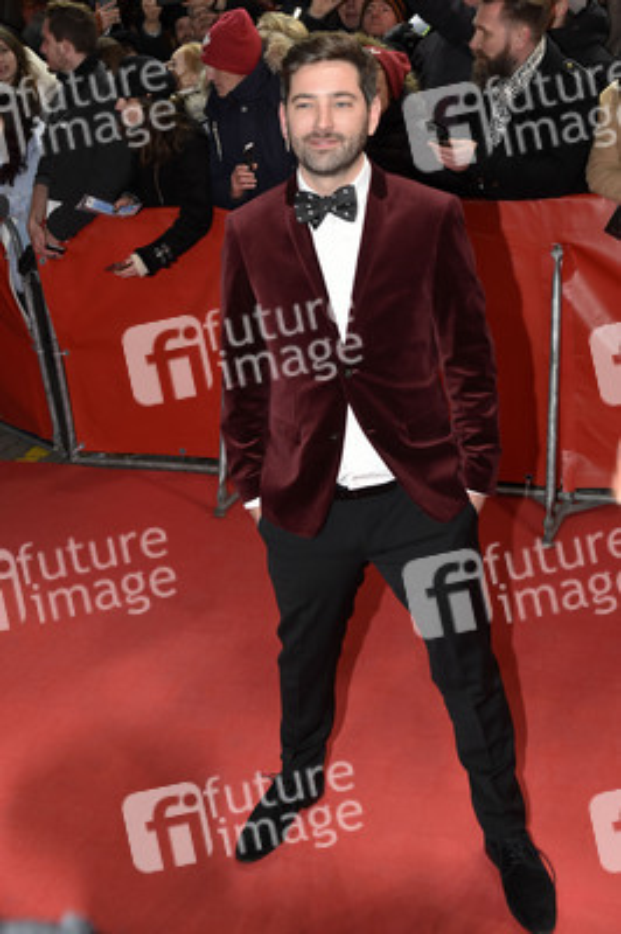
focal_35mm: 39
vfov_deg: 49.6
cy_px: 467
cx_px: 310
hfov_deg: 34.2
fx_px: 1011
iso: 1250
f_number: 5
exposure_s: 1/250
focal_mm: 26
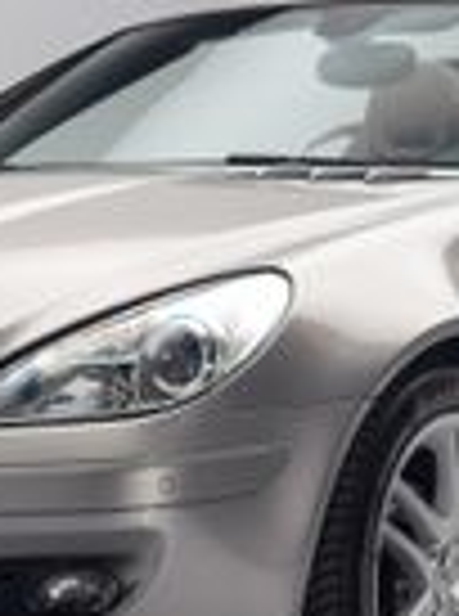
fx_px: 3126
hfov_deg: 8.4
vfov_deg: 11.3
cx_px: 230
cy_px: 353
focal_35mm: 176
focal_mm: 50
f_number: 4
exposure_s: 1/13
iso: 100
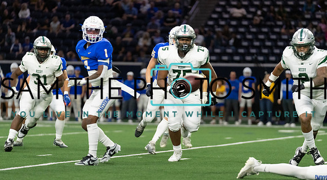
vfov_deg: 6.2
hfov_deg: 11.2
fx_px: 1670
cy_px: 108
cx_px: 162
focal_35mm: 194
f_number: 2.8
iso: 4000
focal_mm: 181
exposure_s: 1/1250
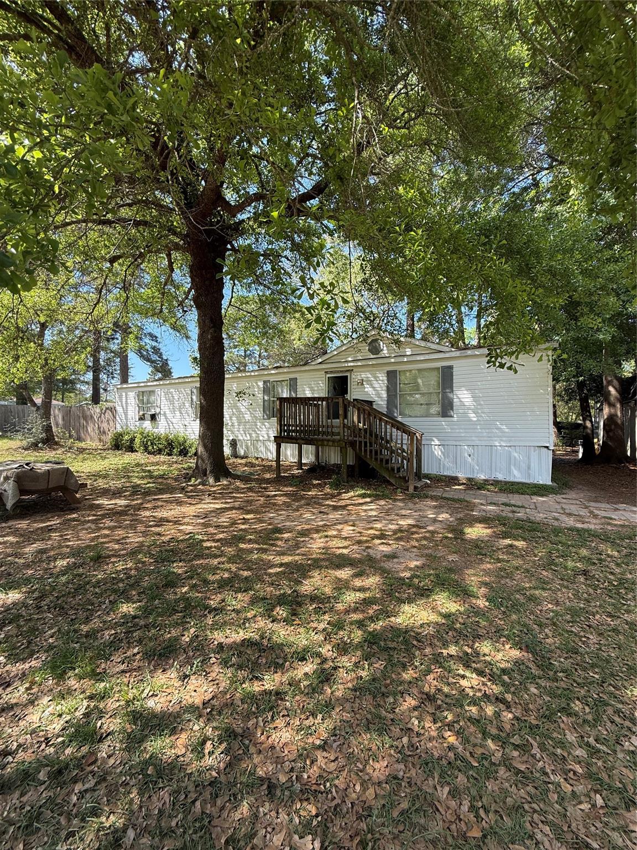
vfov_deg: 102.1
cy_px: 425
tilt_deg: +2.4
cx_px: 318
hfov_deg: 85.7
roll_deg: -1.2
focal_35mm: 14
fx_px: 344
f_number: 2.2
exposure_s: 1/313
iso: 50
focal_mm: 2.22
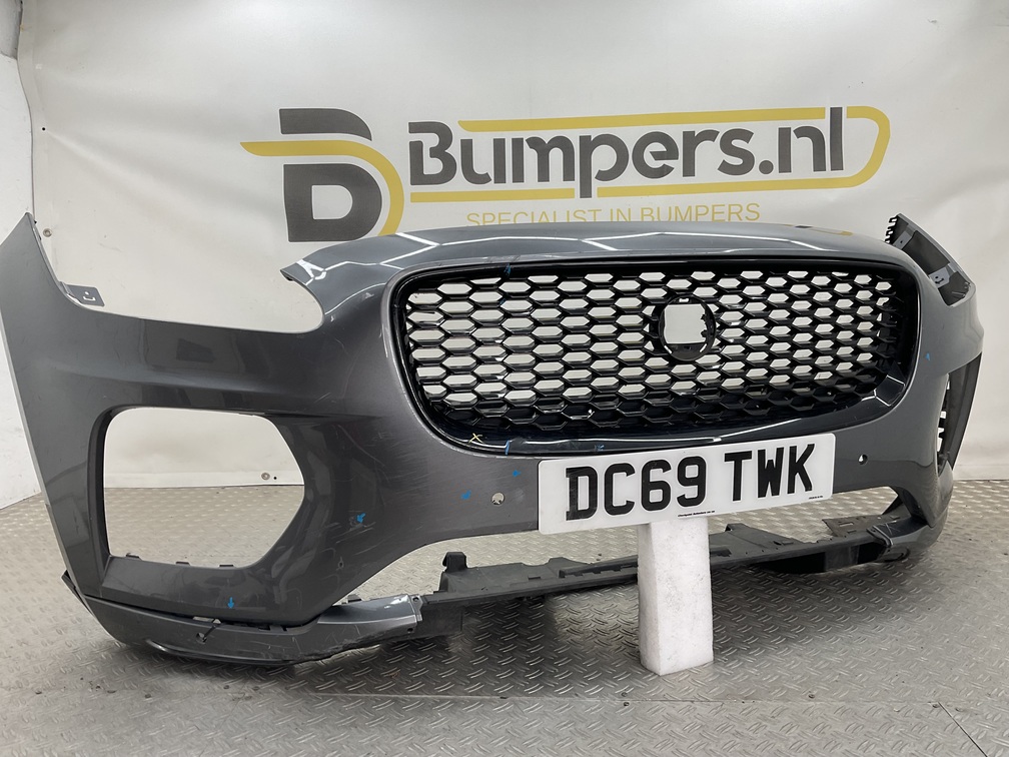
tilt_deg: -8.9
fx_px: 845
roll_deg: +0.8
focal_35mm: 29
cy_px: 378
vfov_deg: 48.2
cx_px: 504
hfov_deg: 61.7
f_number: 1.8
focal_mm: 3
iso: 25
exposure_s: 1/120
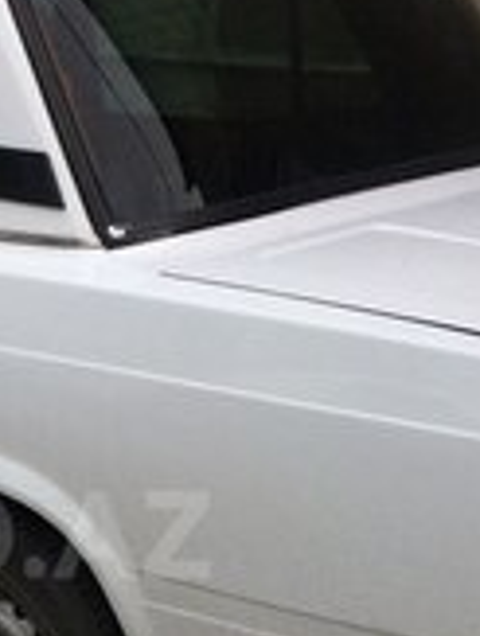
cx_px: -90
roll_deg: +0.2
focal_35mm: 88
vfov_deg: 21.8
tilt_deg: -19.6
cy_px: 535
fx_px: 1621
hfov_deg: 16.2
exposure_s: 1/912
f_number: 2.2
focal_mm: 4.15
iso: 32
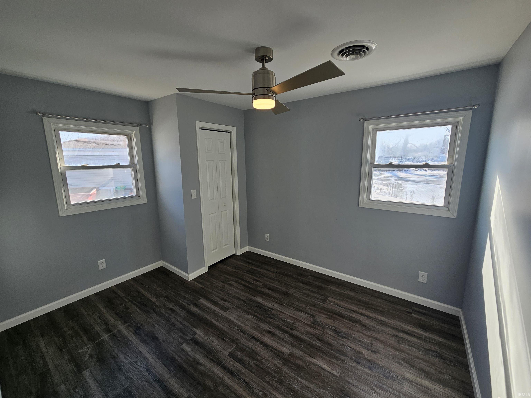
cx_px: 266
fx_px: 199
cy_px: 199
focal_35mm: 13
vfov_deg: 89.9
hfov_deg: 106.2
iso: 50
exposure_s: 1/226
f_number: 2.2
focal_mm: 2.2
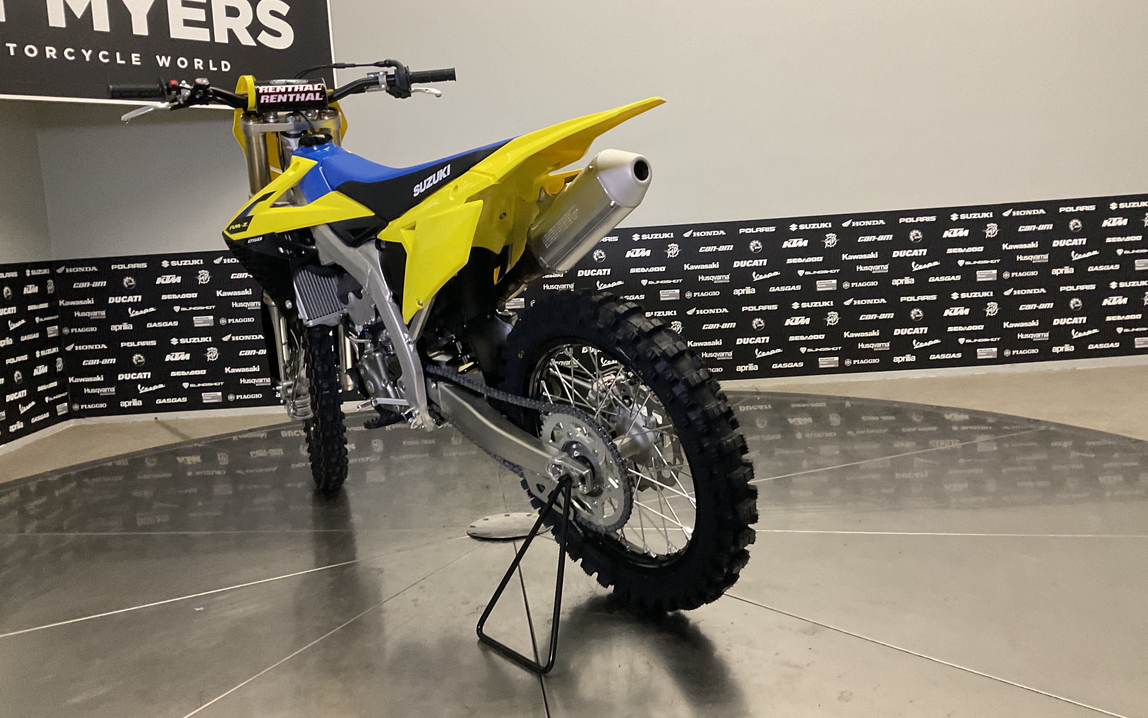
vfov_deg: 40.6
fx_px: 970
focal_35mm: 31
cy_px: 346
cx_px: 572
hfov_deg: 61.2
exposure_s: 1/60
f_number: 1.8
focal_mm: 3
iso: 200
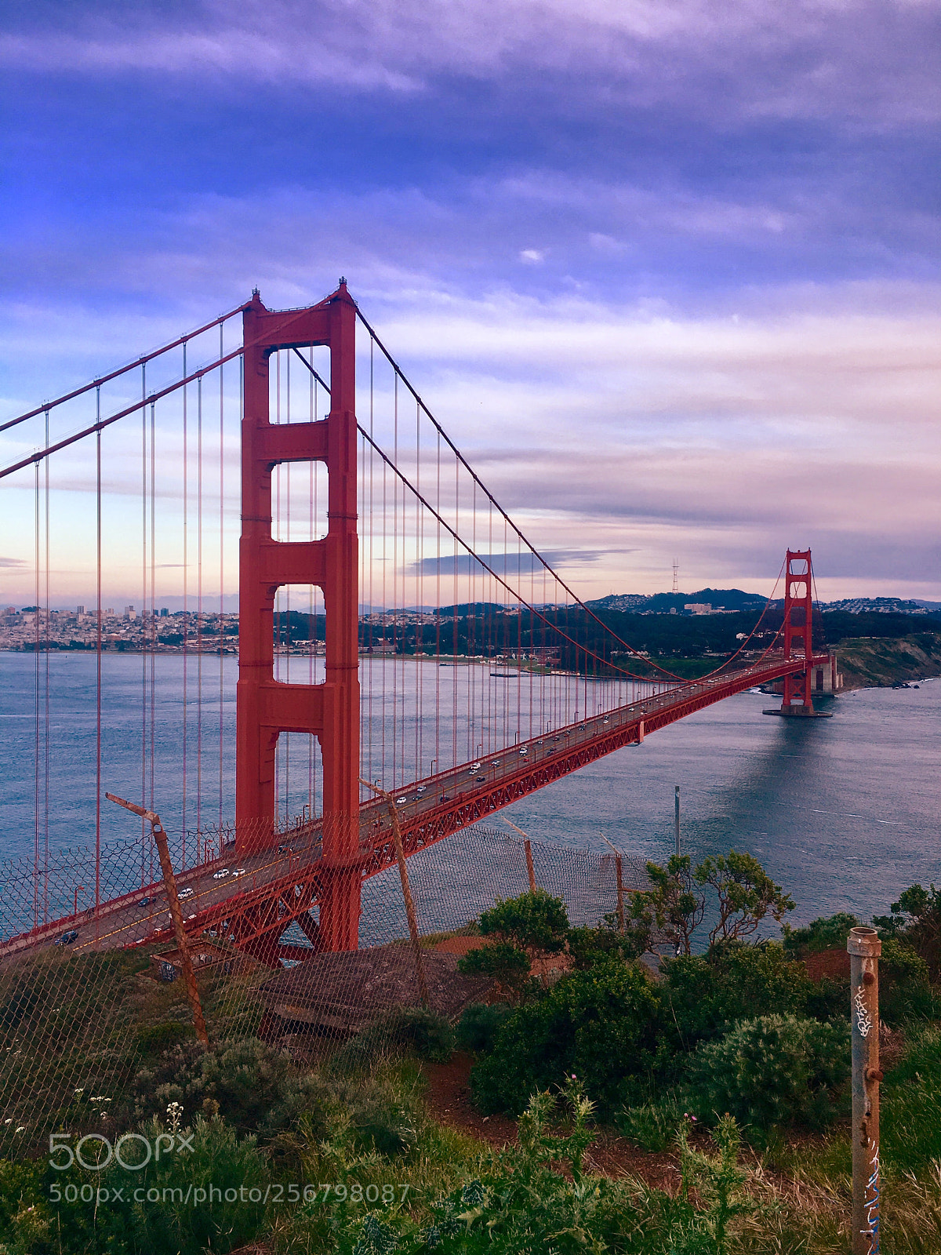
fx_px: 1051
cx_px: 470
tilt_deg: -0.9
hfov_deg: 48.2
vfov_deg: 61.7
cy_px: 628
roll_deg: -0.2
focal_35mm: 29
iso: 25
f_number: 2.2
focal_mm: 4.15
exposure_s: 1/217
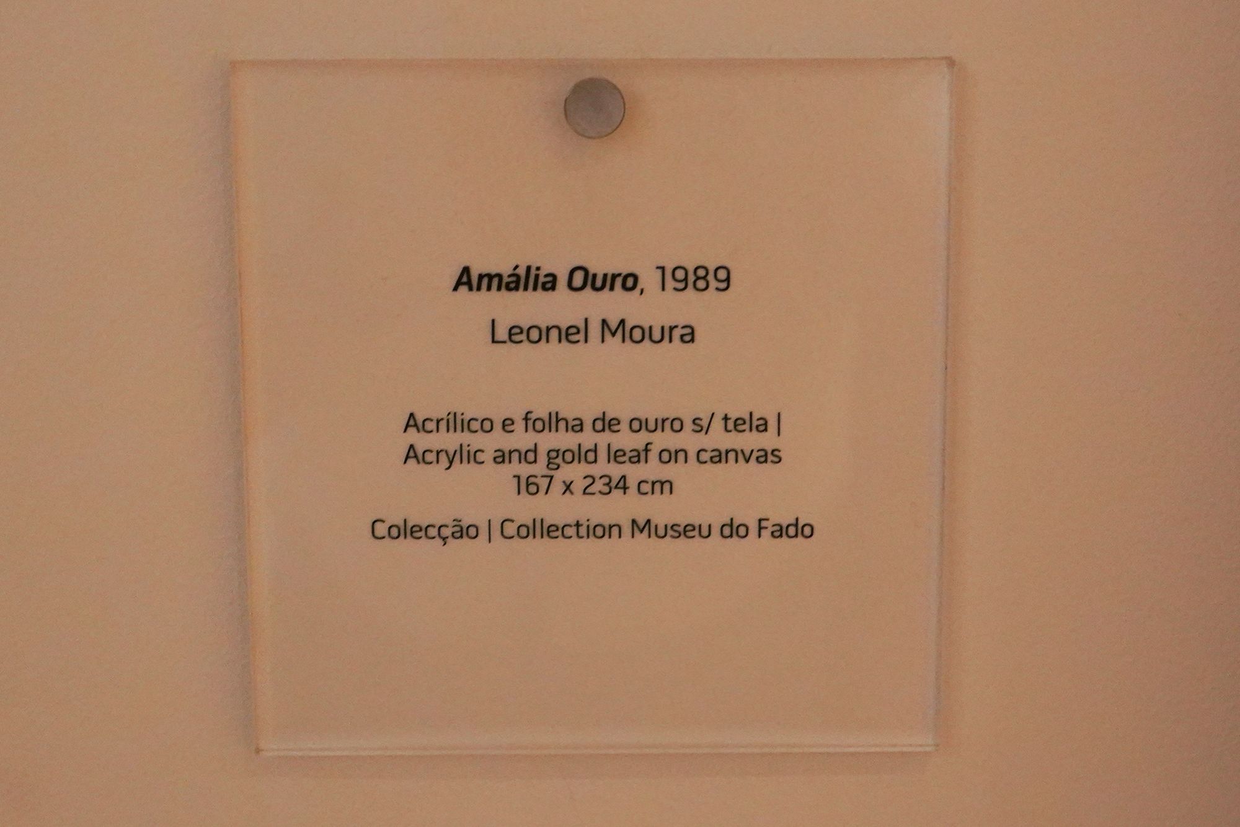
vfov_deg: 53.1
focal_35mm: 24
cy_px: 414
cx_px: 620
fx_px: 827
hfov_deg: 73.7
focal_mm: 24
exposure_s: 1/80
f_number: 4.5
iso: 3200
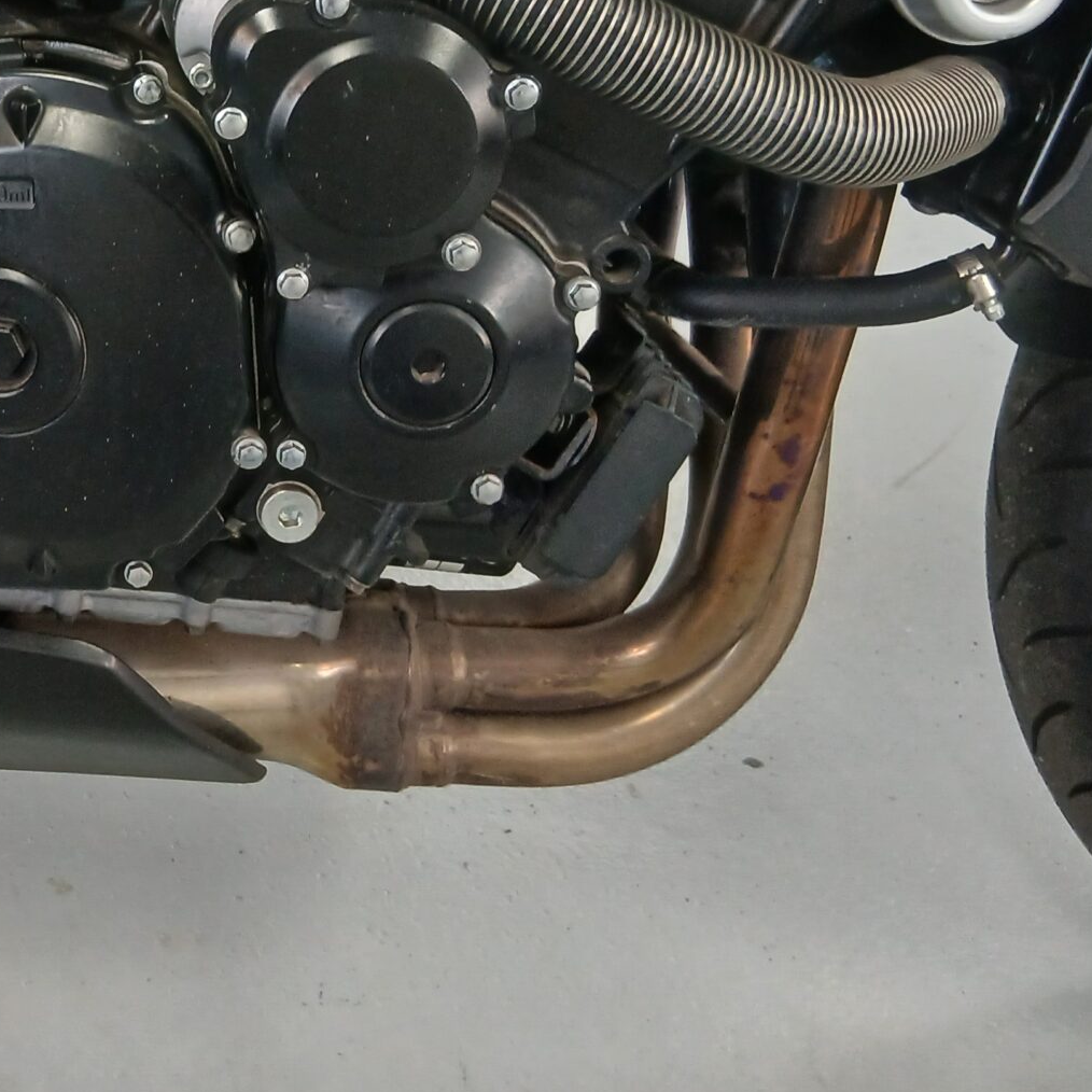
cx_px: -51
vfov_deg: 28.8
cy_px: 185
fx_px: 2070
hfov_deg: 27.5
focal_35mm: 58
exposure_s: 1/50
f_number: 1.8
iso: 200
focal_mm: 3.98
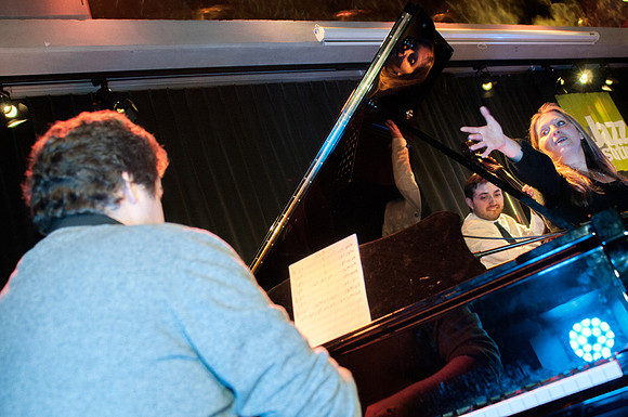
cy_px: 208
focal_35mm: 36
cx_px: 314
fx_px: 627
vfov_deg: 36.8
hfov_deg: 53.2
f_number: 2.8
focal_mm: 24
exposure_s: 1/80
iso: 800
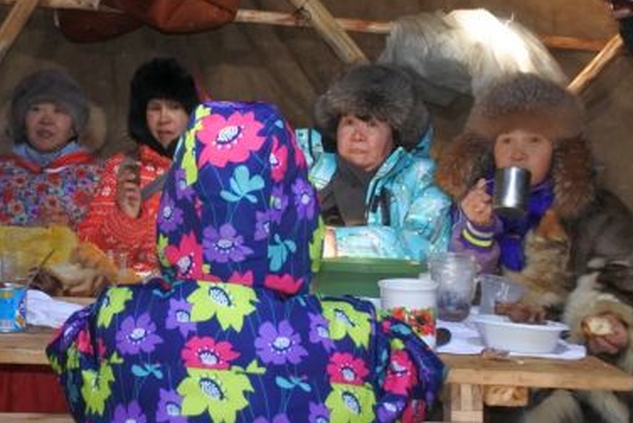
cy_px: 178
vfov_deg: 29.2
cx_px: 133
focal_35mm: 46
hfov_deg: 41.0
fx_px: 809
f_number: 3.5
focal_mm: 10
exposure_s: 1/60
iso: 1250
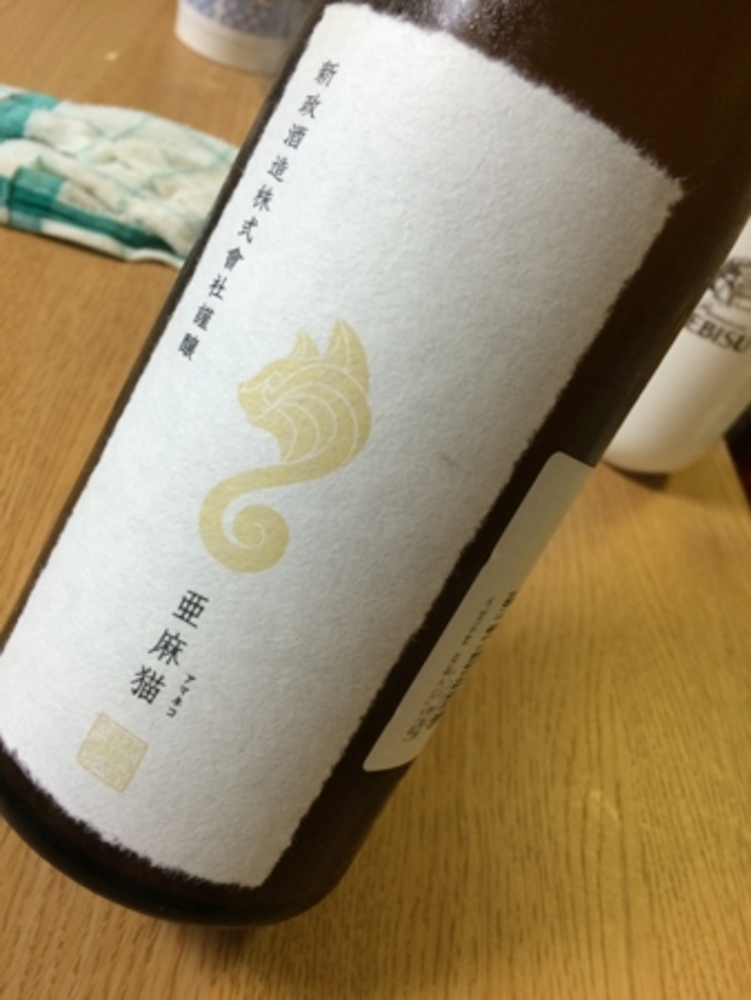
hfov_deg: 48.3
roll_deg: -21.5
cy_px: 500
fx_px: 838
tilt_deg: -42.6
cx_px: 376
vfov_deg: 61.6
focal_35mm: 29
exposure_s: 1/30
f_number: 2.2
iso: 125
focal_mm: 4.15
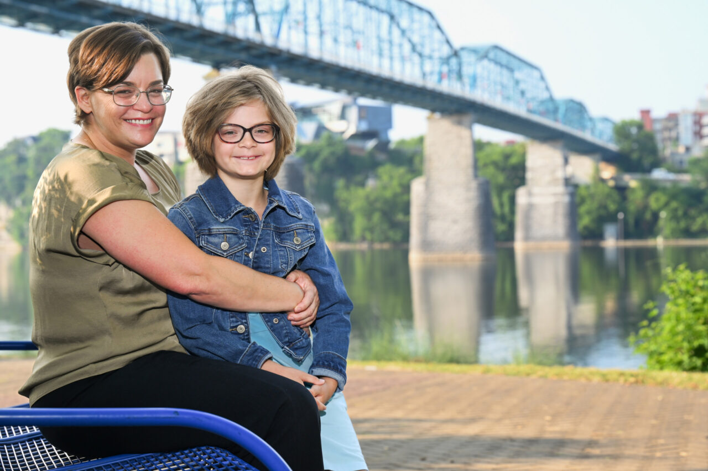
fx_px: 1376
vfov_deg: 19.4
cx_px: 354
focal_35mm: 70
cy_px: 236
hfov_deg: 28.9
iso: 200
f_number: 5.6
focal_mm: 70
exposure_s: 1/200
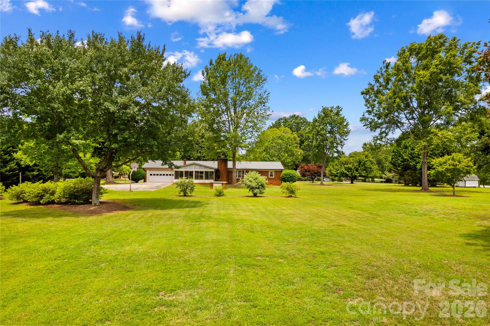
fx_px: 299
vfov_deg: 57.2
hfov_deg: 78.6
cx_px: 245
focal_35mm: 22
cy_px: 163
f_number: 2.8
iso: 110
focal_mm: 8.38
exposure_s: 1/1000
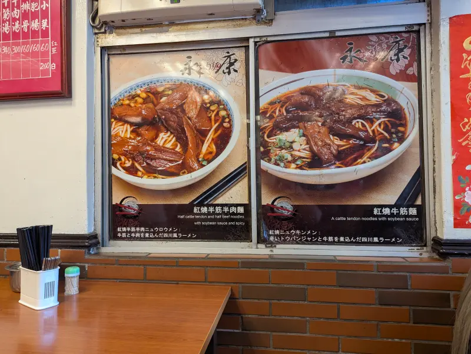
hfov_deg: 71.5
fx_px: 327
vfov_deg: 56.9
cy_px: 177
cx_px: 236
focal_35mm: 24
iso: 320
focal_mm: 6.81
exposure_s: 1/120
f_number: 1.85
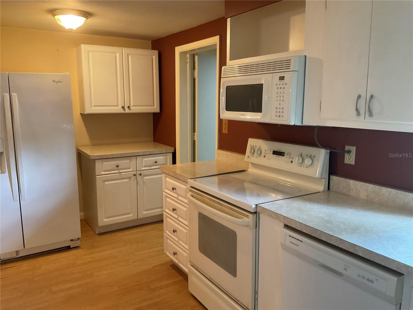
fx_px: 346
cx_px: 206
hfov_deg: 61.7
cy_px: 155
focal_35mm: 29
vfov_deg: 48.2
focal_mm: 3
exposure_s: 1/60
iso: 200
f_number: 1.8
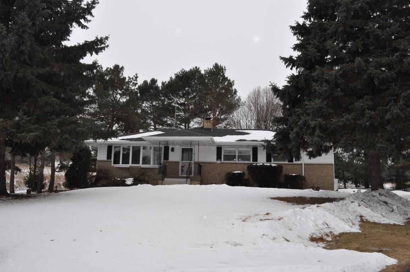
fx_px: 341
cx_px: 205
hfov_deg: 62.0
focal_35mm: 30
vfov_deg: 43.5
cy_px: 136
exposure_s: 1/200
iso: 200
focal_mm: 20
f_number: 11
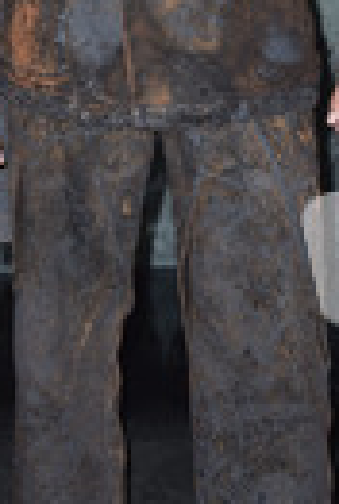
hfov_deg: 10.1
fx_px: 1925
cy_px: 42
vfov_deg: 14.8
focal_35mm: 137
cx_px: 152
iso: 640
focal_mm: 45
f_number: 6.3
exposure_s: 1/250
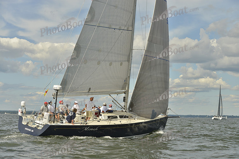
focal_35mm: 70
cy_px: 80
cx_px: 120
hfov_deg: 28.8
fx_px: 465
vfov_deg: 19.5
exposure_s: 1/1000
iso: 200
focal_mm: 70
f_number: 7.1
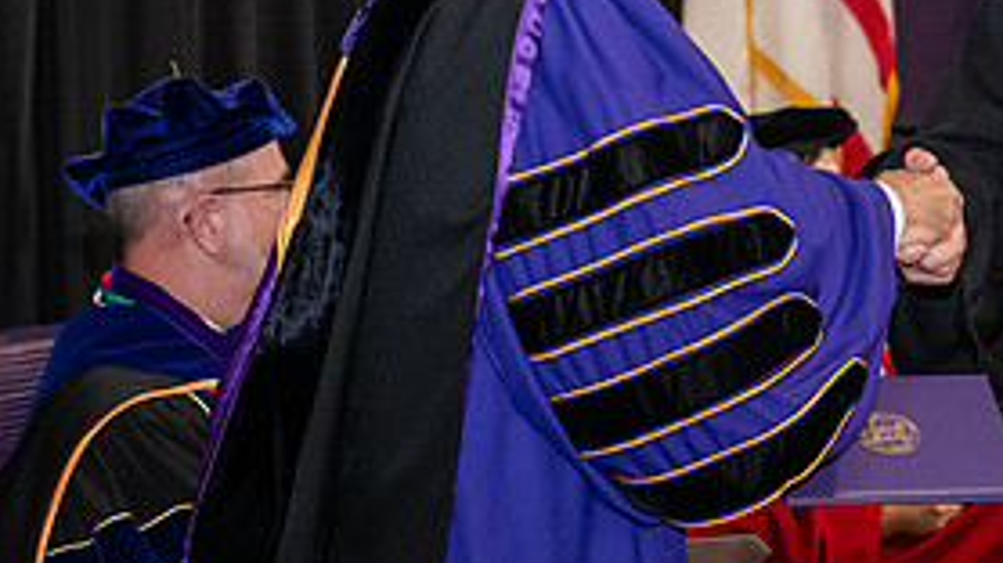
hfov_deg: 14.0
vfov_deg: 7.9
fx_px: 4067
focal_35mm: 153
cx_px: 812
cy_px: 42
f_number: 5
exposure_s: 1/200
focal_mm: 70
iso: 2500
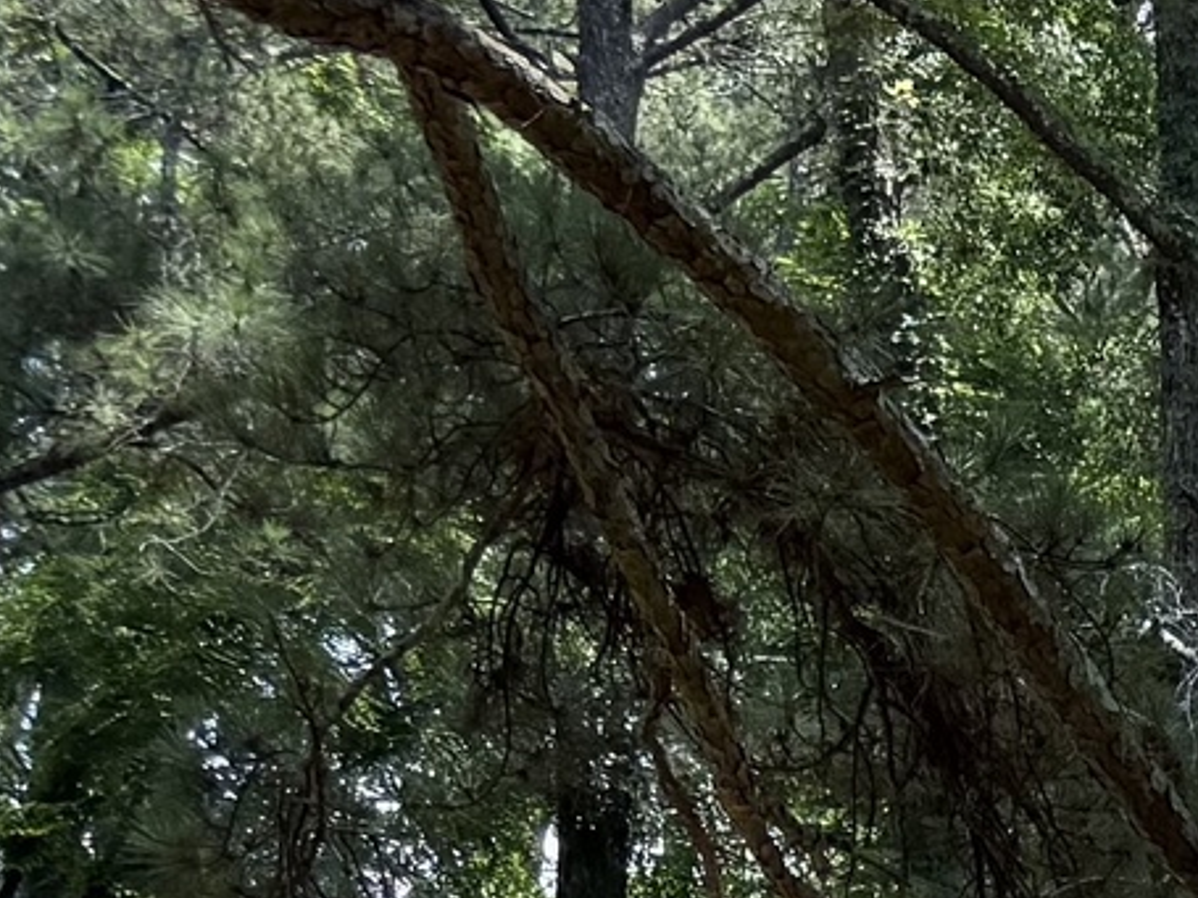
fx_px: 5605
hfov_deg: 9.6
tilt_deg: +0.4
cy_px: 1807
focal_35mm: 162
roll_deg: -0.2
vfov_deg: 8.7
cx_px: 3549
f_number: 1.78
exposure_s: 1/622
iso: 80
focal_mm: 6.76
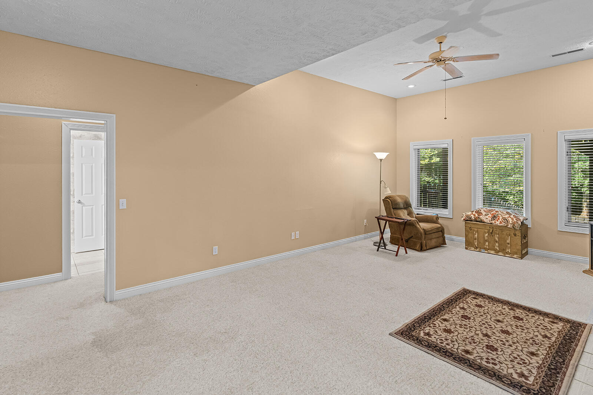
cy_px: 198
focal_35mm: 17
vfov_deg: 70.5
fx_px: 280
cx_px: 296
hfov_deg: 93.3
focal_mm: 17
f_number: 2.8
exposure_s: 1/50
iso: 1600
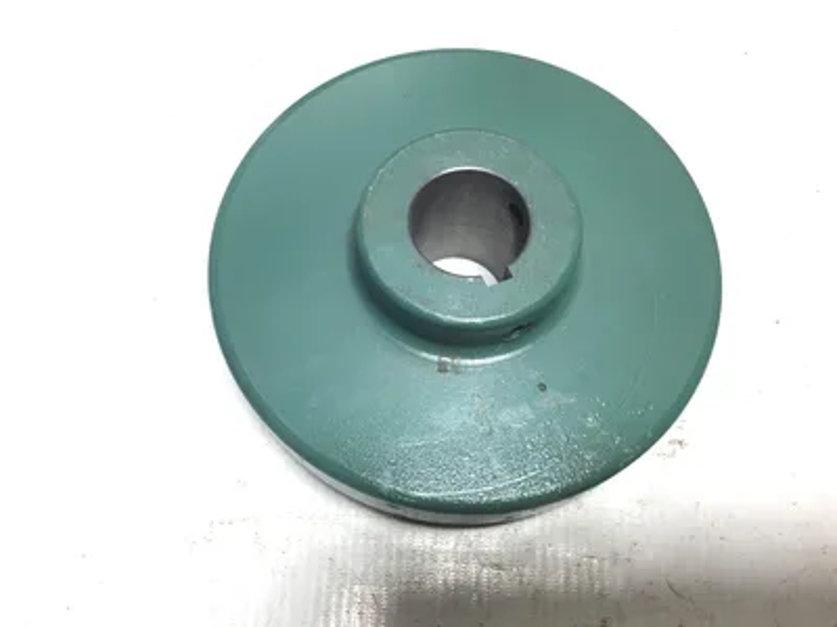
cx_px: 418
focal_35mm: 31
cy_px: 314
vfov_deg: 45.4
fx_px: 750
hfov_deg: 58.4
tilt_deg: -68.8
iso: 25
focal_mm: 3.3
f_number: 2.4
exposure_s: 1/60
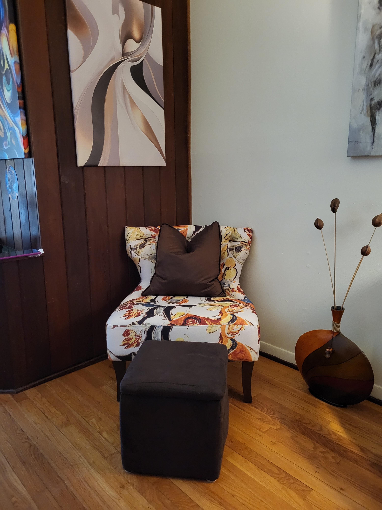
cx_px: 191
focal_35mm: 26
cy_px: 255
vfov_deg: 67.3
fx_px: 383
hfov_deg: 53.1
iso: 800
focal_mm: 5.4
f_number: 1.8
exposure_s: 1/24
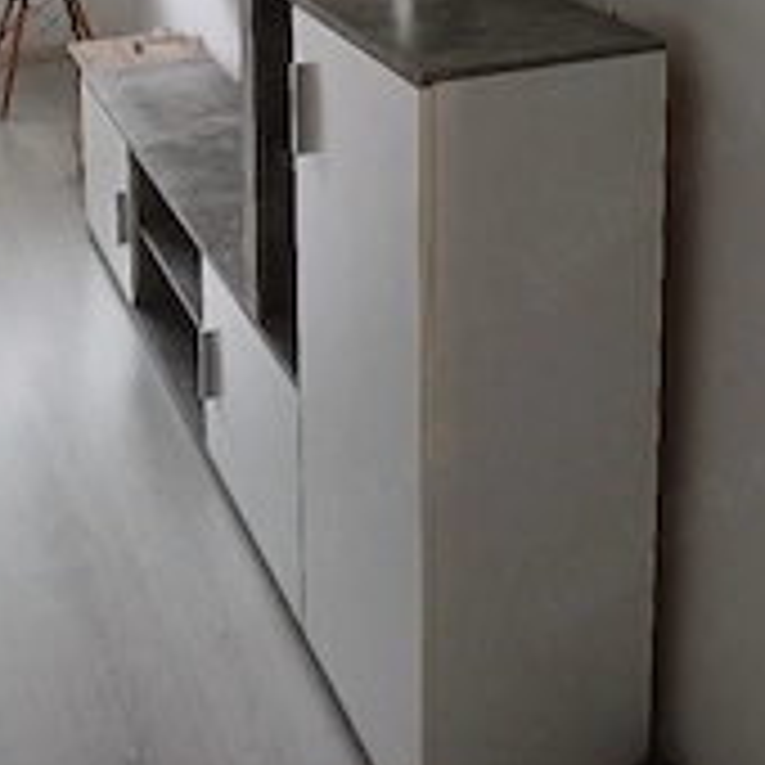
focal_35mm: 52
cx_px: 405
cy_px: -117
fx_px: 1300
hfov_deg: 32.8
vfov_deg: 29.0
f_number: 1.8
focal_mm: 4.65
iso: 64
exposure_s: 1/50
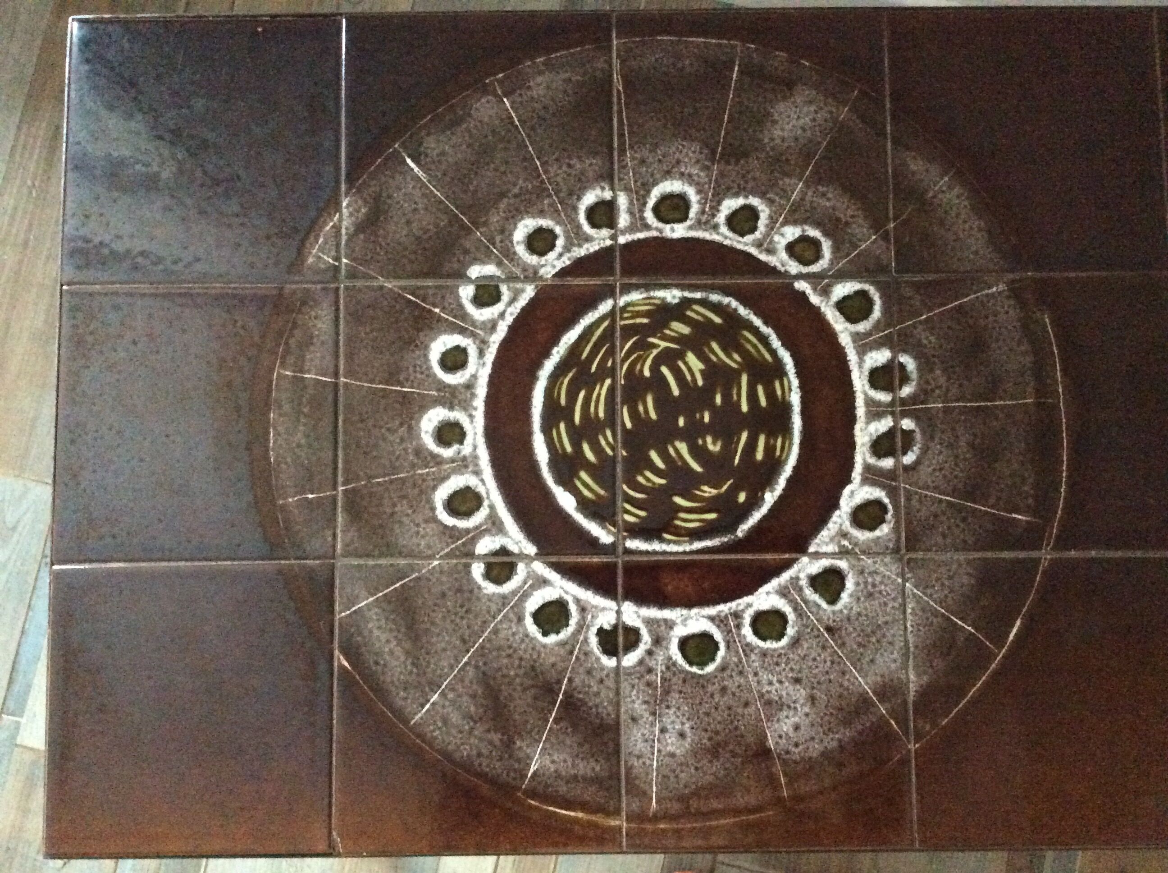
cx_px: 584
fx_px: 1078
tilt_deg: -85.2
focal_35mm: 32
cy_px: 436
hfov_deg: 56.9
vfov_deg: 44.1
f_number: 2.4
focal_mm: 3.3
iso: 640
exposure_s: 1/17
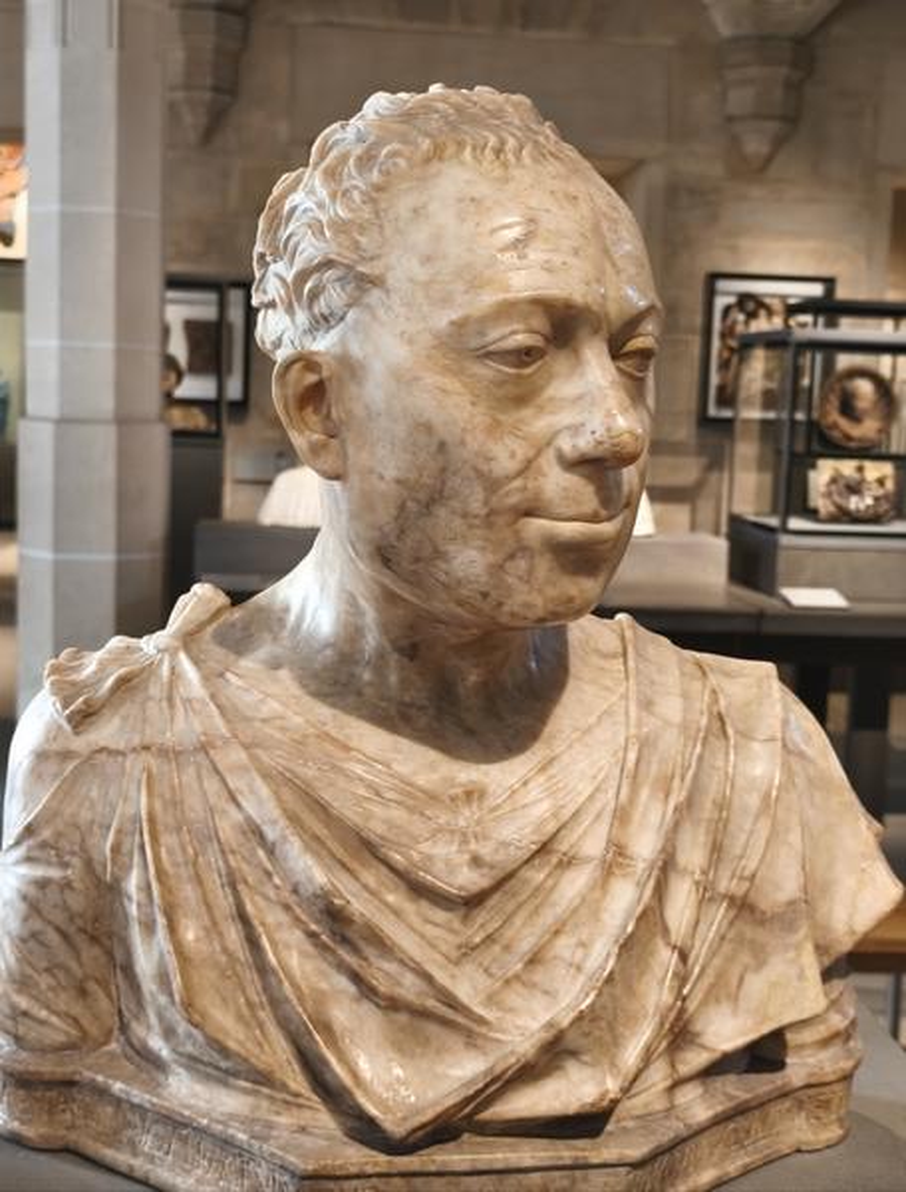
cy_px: 596
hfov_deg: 31.8
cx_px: 453
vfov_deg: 41.1
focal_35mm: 46
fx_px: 1592
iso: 1000
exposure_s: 1/33.3
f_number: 1.65
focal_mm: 6.14
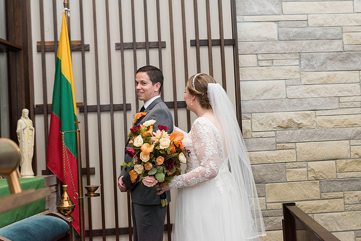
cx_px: 180
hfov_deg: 41.1
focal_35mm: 48
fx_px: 481
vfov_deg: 28.1
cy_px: 120
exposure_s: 1/160
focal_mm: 48
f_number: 4.5
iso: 1250
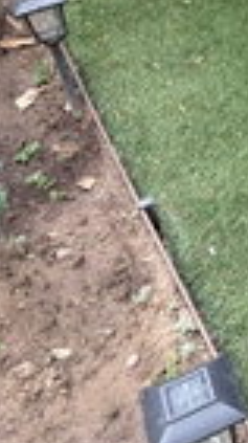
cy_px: -16
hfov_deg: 12.3
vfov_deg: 25.4
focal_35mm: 79
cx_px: 585
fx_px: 926
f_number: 1.78
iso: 100
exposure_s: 1/121
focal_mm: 6.76
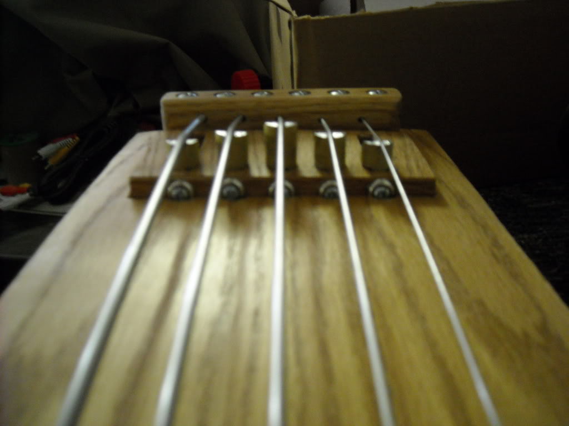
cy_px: 213
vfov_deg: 40.7
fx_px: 575
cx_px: 284
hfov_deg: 52.6
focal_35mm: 35
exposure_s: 1/15
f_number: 2.8
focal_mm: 5.7
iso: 400
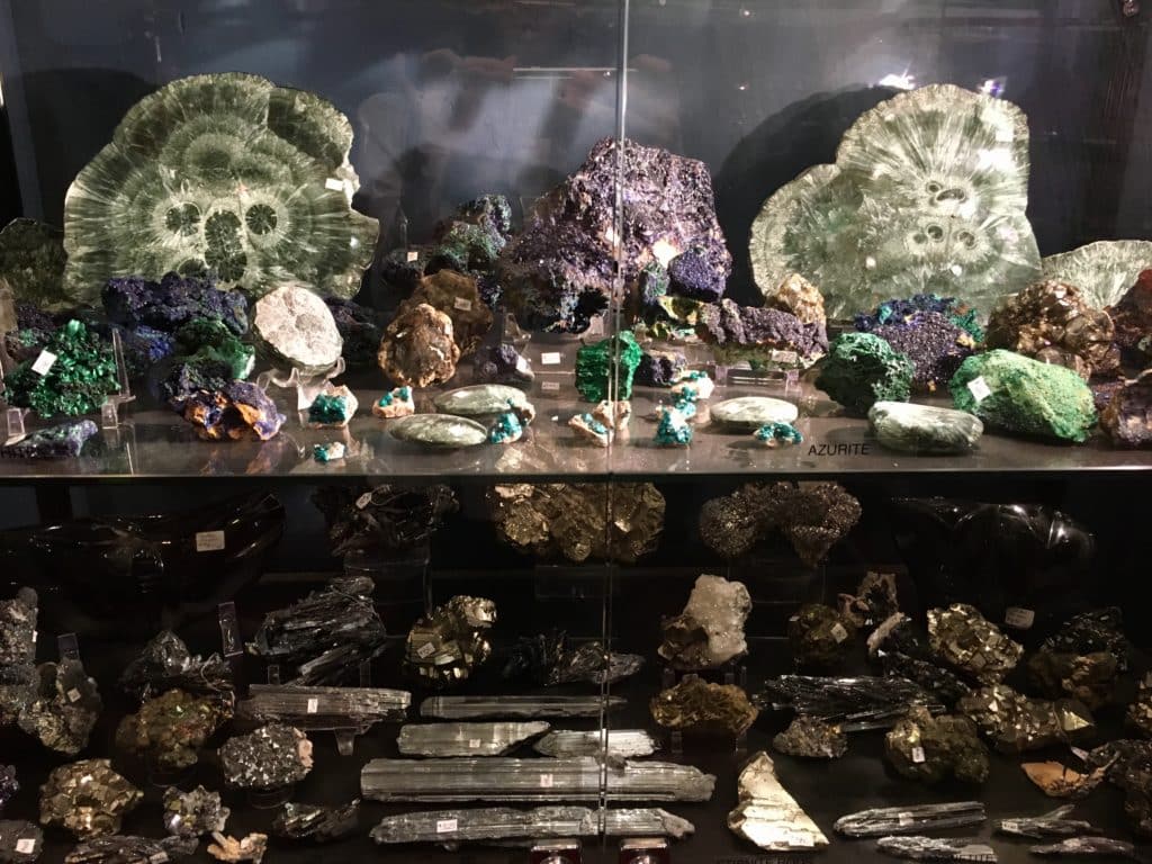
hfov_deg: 61.7
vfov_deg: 48.2
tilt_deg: -19.3
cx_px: 576
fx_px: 965
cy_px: 432
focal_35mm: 29
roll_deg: -1.4
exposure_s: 1/30
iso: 200
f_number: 2.2
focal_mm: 4.15
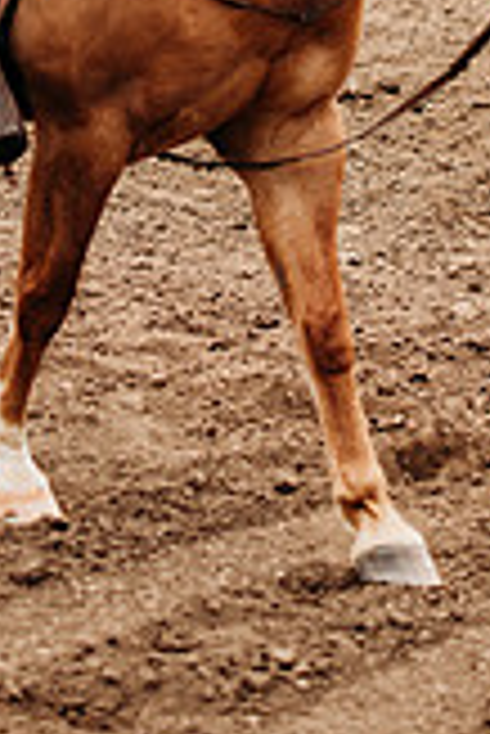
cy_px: -212
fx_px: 2811
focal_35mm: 138
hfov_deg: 9.9
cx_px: 45
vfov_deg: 14.3
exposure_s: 1/1600
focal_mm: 50
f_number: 2.2
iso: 100
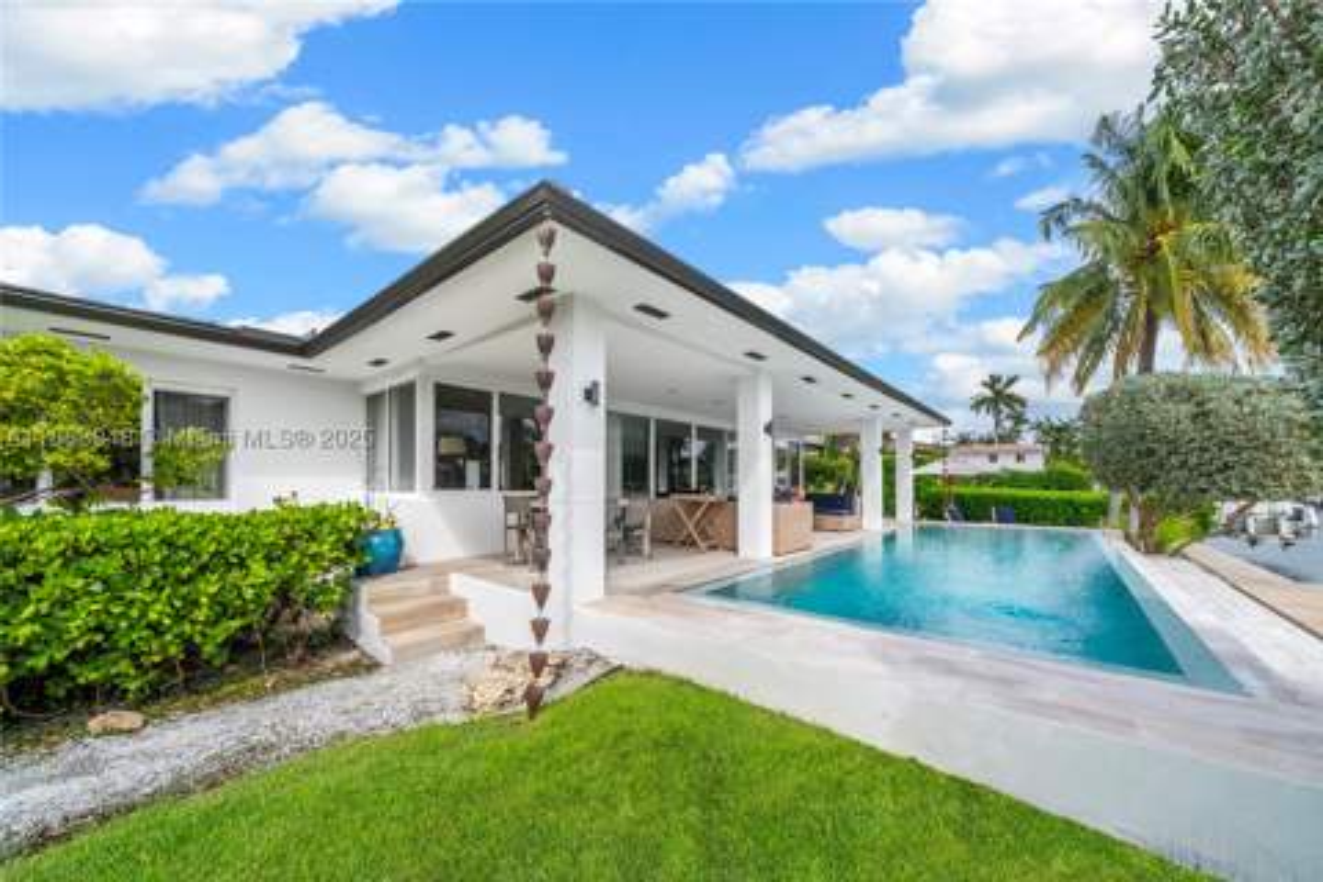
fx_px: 441
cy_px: 441
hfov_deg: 112.6
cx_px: 662
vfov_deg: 90.0
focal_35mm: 12
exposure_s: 1/500
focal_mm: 12
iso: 160
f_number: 8
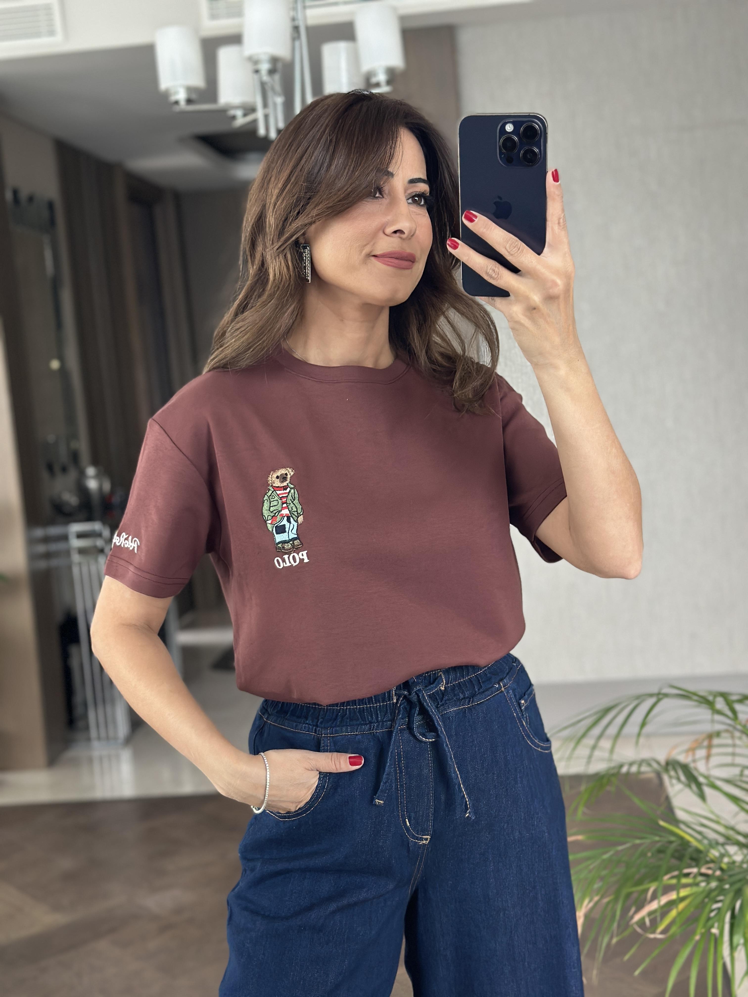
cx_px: 374
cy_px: 498
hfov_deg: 30.3
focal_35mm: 48
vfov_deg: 39.7
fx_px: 1383
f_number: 1.78
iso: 320
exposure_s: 1/60
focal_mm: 6.86
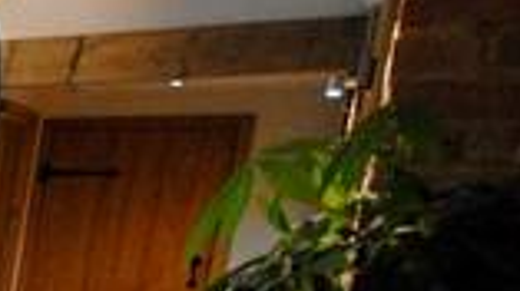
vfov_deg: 14.8
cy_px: 390
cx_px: -616
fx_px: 1066
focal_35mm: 77
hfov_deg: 16.8
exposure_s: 1/50
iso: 640
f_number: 4.2
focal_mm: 11
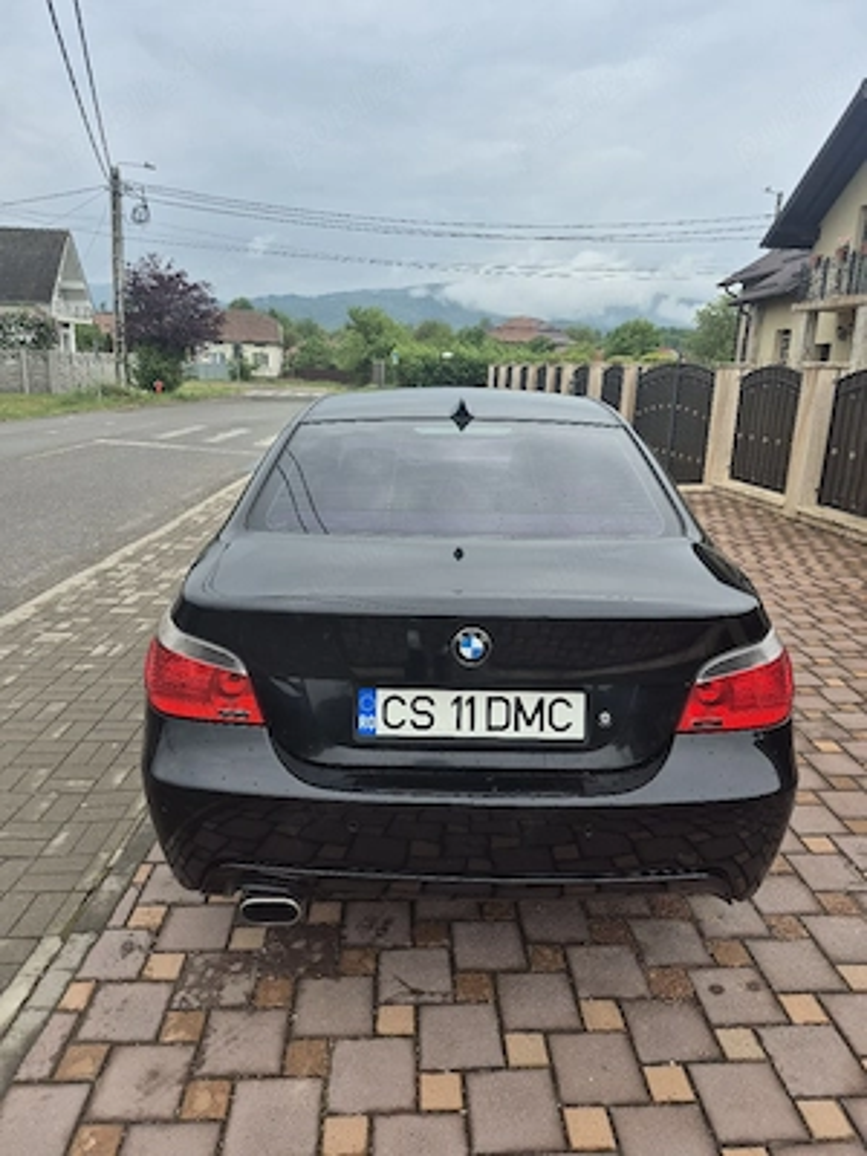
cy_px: 578
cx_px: 434
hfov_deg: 58.9
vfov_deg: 73.9
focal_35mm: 23
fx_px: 768
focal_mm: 5.4
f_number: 1.8
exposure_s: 1/769
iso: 25
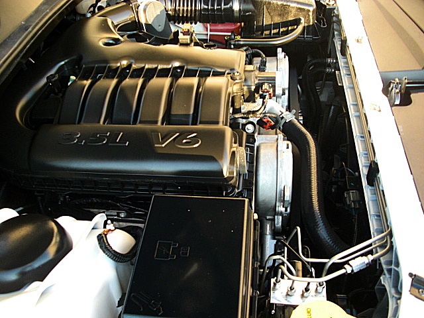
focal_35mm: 36
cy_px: 159
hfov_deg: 51.4
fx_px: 441
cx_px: 212
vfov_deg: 39.7
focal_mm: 6.3
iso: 200
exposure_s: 1/80
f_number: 2.8
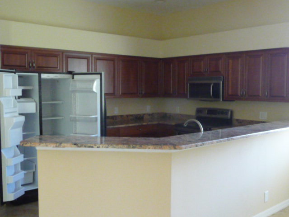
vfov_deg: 38.7
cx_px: 144
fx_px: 309
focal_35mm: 37
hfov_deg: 50.1
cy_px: 108
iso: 800
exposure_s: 1/15
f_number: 3.3
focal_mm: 4.7
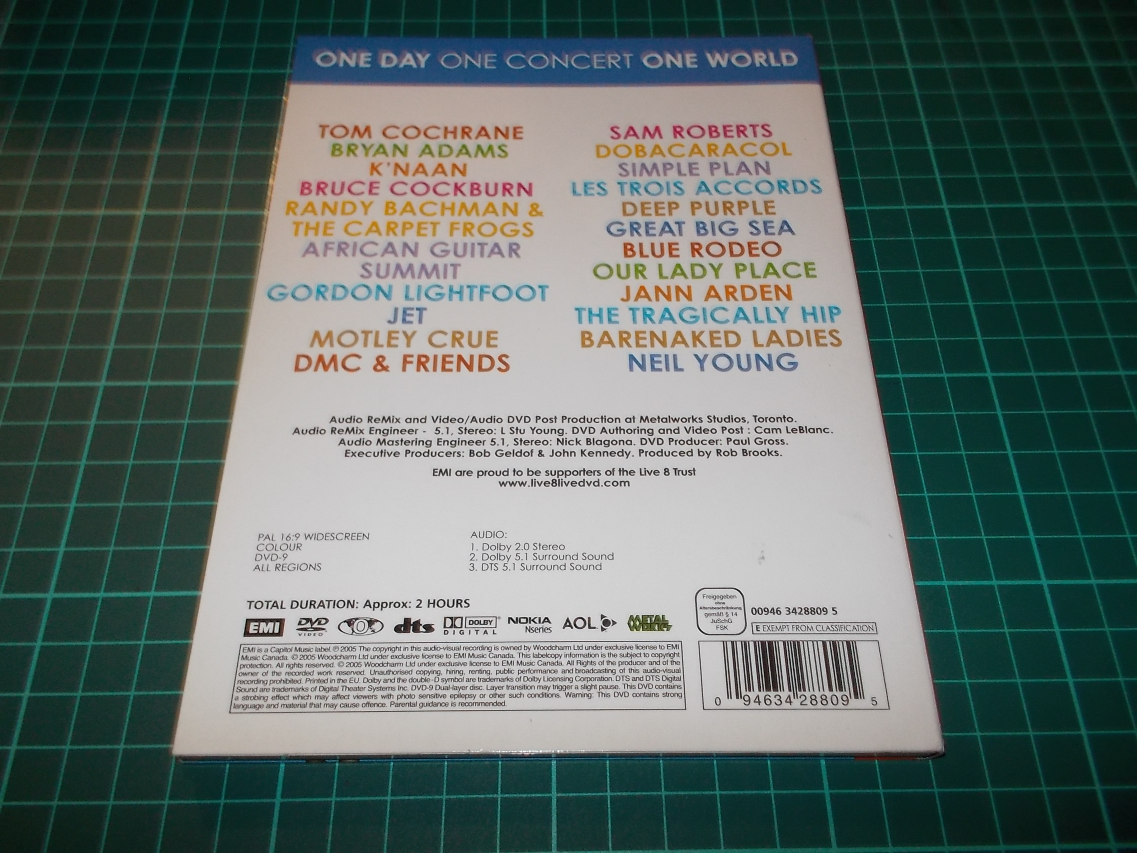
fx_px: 953
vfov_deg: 48.2
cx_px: 568
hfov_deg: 61.7
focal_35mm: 29
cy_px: 426
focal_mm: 4.1
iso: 200
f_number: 3.3
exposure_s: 1/30
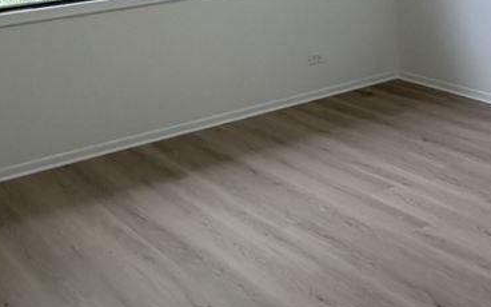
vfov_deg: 21.8
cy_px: 29
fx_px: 776
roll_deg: +2.8
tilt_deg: -12.0
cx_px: 266
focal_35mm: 58
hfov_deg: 35.1
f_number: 2.2
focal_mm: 2.22
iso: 100
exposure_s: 1/121
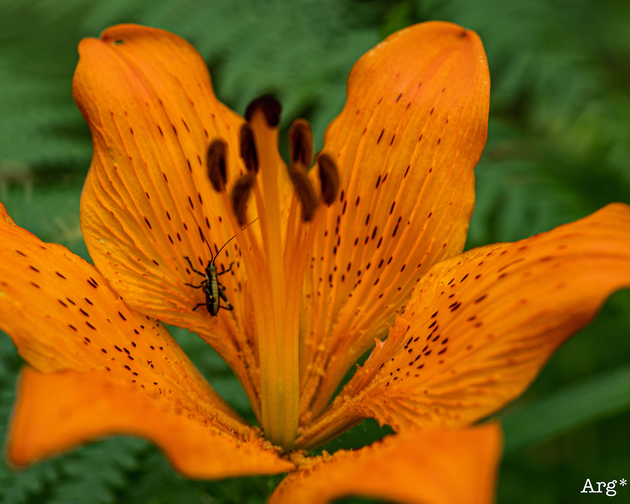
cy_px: 251
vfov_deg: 18.1
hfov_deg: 22.5
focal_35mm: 85
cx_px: 287
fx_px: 1585
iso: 100
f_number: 4.5
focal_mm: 50
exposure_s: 1/15
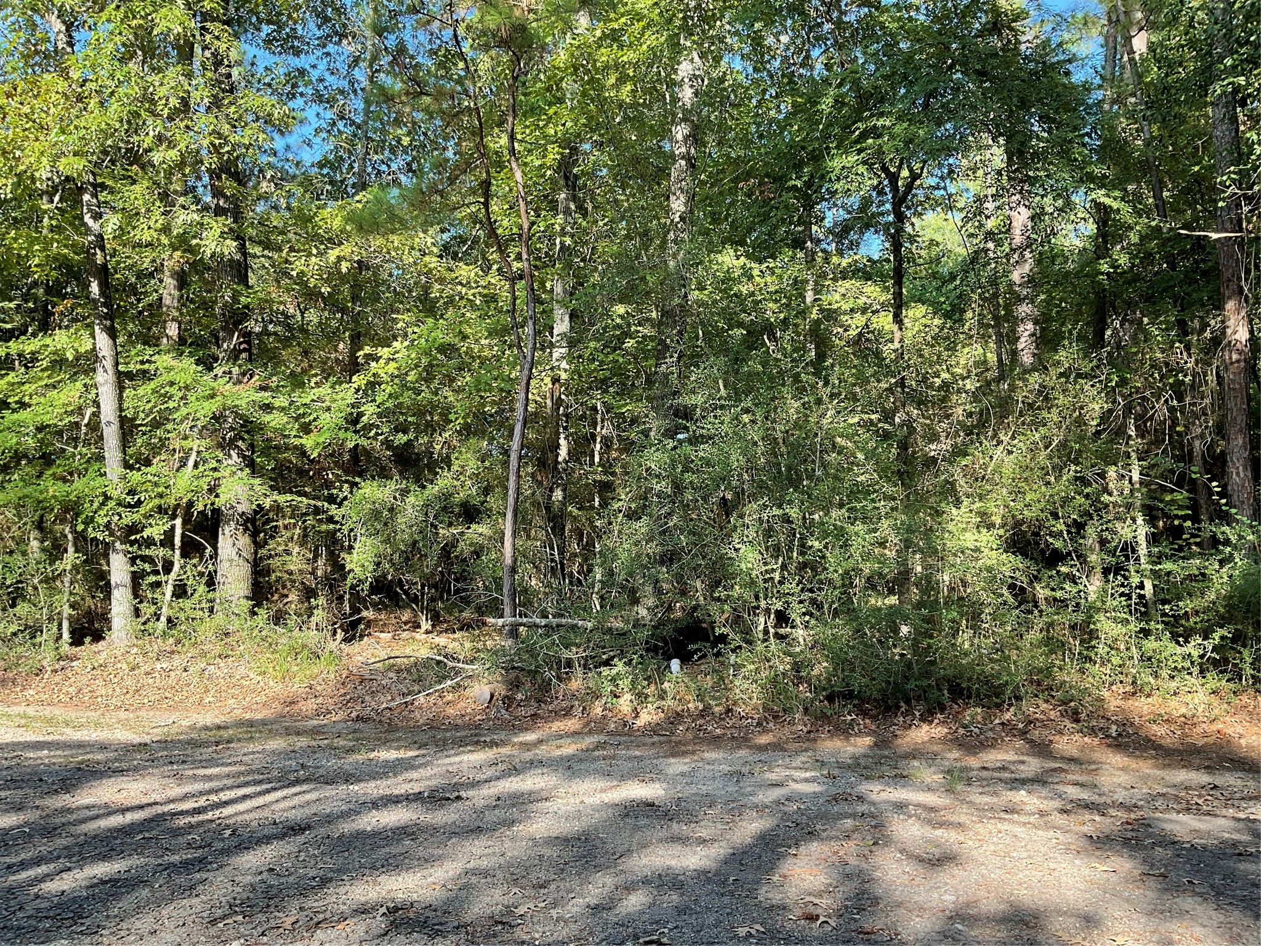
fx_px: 1056
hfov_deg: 61.7
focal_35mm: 29
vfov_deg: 48.2
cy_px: 473
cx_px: 630
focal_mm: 3
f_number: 1.8
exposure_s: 1/136
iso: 16
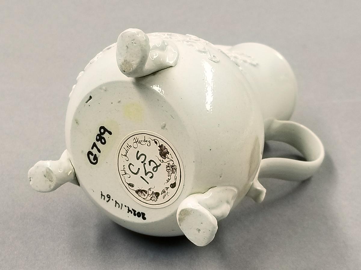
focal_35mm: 26
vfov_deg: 52.9
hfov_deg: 67.4
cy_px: 135
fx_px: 271
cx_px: 180
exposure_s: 1/60
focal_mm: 4.25
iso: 100
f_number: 1.7
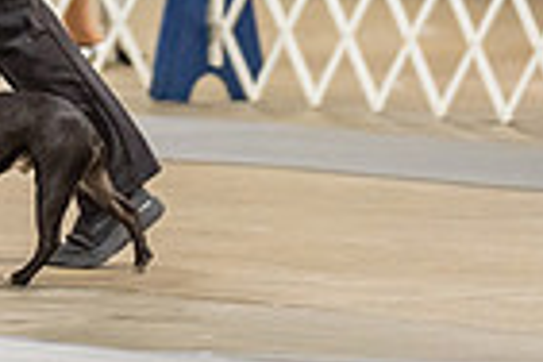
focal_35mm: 520
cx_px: -243
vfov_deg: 2.6
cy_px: 25
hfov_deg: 3.9
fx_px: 7843
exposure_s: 1/160
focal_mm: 126
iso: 2500
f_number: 2.8
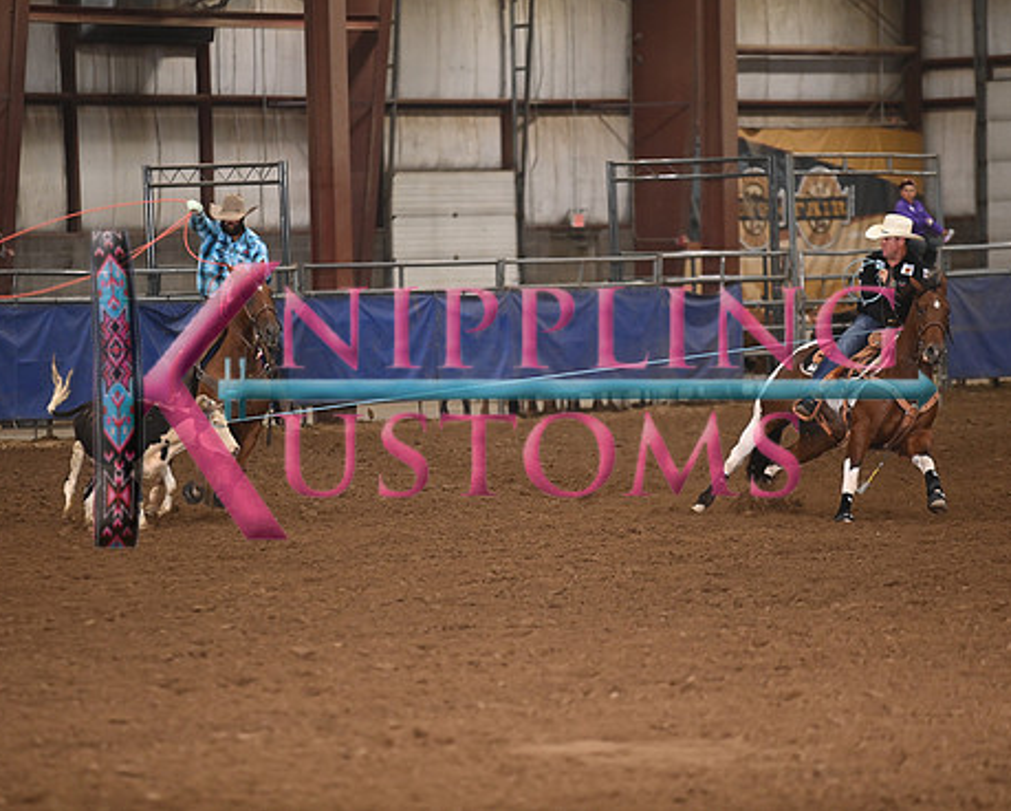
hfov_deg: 8.1
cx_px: 500
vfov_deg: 6.5
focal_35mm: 237
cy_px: 387
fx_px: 7097
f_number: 2.8
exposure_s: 1/500
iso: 2500
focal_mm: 200
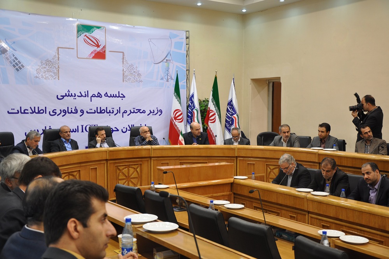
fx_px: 486
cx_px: 194
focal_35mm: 45
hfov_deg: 43.7
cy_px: 130
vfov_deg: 29.8
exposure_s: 1/15
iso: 400
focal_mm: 30
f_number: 4.2
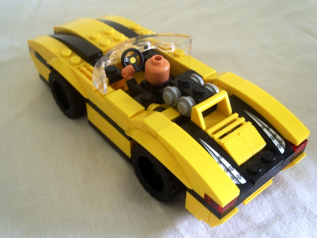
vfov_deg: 40.7
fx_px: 321
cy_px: 119
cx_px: 158
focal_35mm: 35
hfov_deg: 52.6
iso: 50
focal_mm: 5.8
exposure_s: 1/5
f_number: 2.8
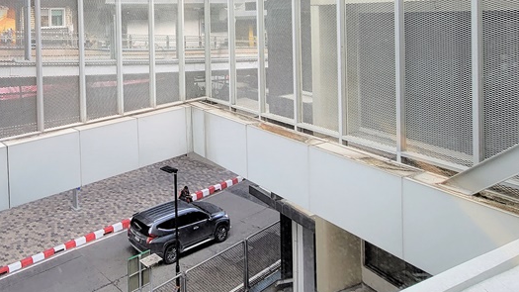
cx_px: 110
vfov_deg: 39.2
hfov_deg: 64.2
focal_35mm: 27
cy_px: 19
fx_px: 371
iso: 64
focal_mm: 2.2
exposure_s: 1/100
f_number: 2.2
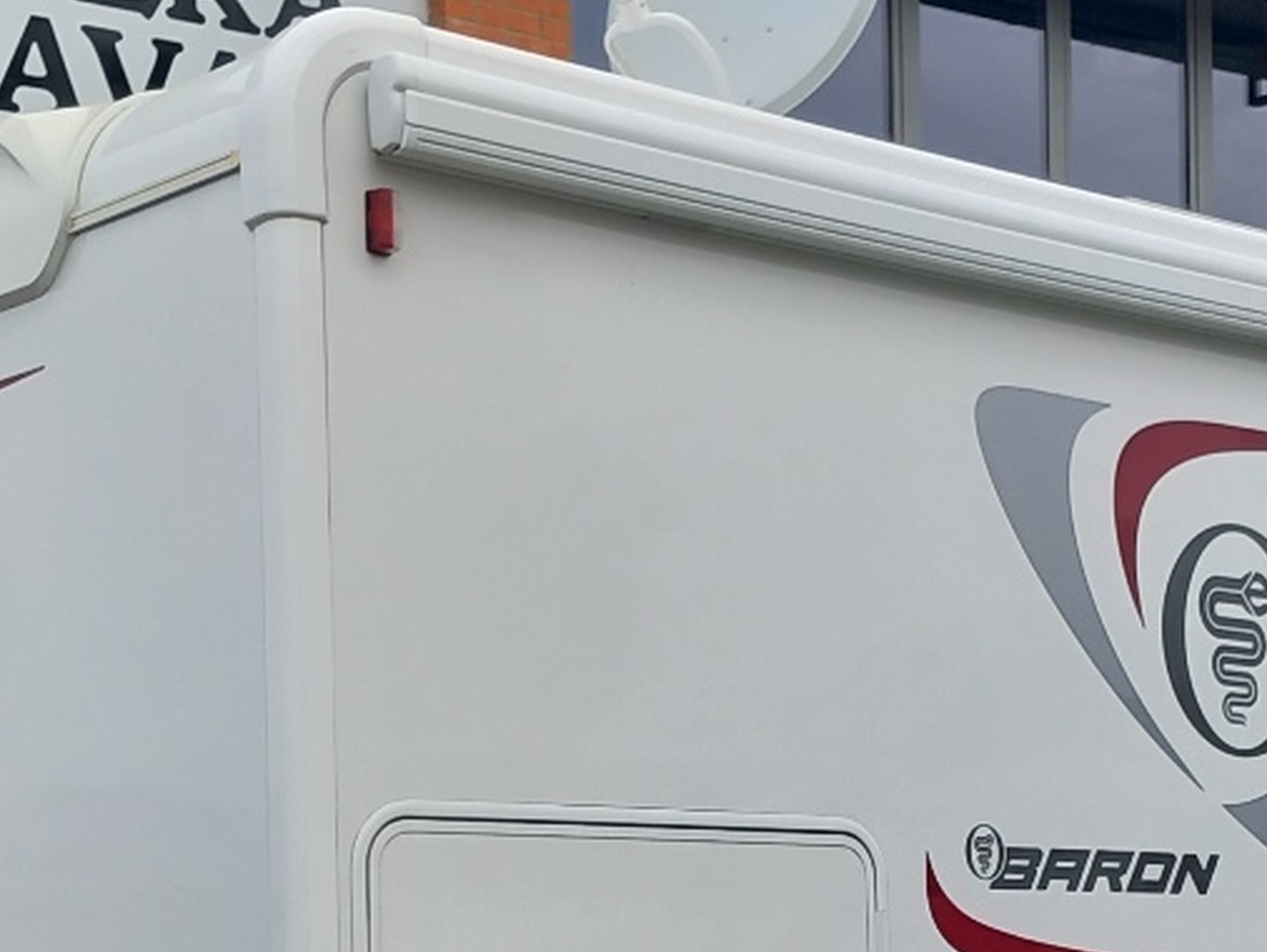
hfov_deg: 22.4
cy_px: 814
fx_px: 3186
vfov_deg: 16.8
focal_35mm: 87
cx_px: 856
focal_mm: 4
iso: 20
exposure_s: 1/101
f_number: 1.8
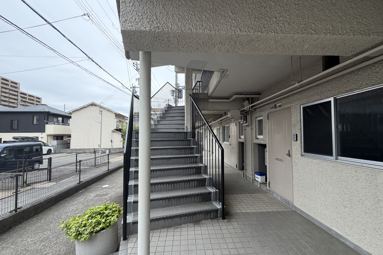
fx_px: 160
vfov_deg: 77.3
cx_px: 193
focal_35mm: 15
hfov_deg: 100.4
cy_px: 130
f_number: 2.2
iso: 64
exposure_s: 1/216
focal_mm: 2.22
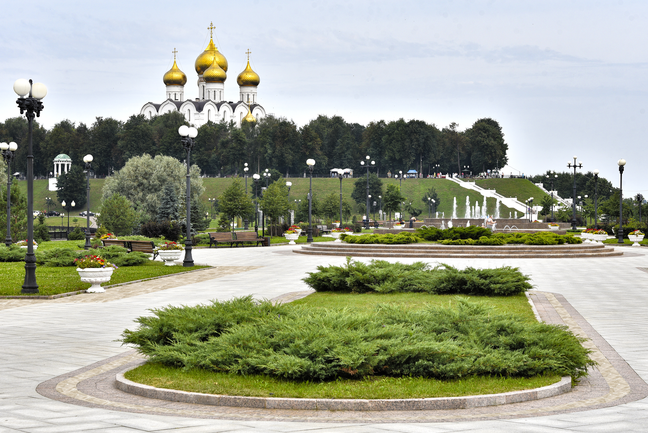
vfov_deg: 17.5
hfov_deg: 26.0
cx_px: 318
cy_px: 217
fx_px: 1404
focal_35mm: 78
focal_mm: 75
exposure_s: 1/400
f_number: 9
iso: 250
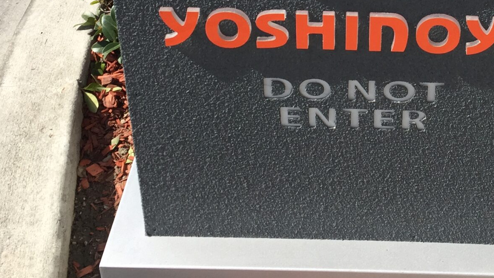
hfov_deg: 30.0
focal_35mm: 69
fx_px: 904
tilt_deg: -29.5
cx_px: 383
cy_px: -73
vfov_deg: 16.6
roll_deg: -1.0
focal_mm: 4.15
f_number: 2.2
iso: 32
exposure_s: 1/1163
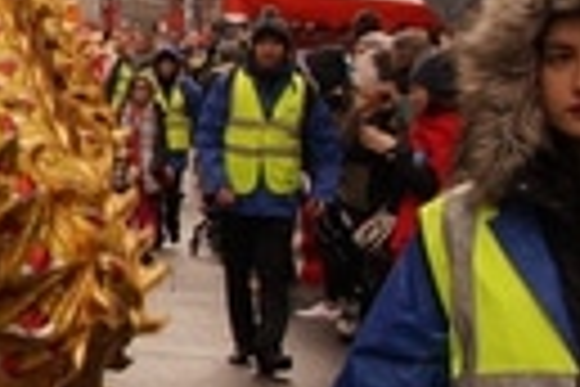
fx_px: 2626
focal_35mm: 163
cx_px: -535
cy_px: 182
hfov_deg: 11.5
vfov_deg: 8.4
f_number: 10
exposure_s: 1/320
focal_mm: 28
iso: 1600
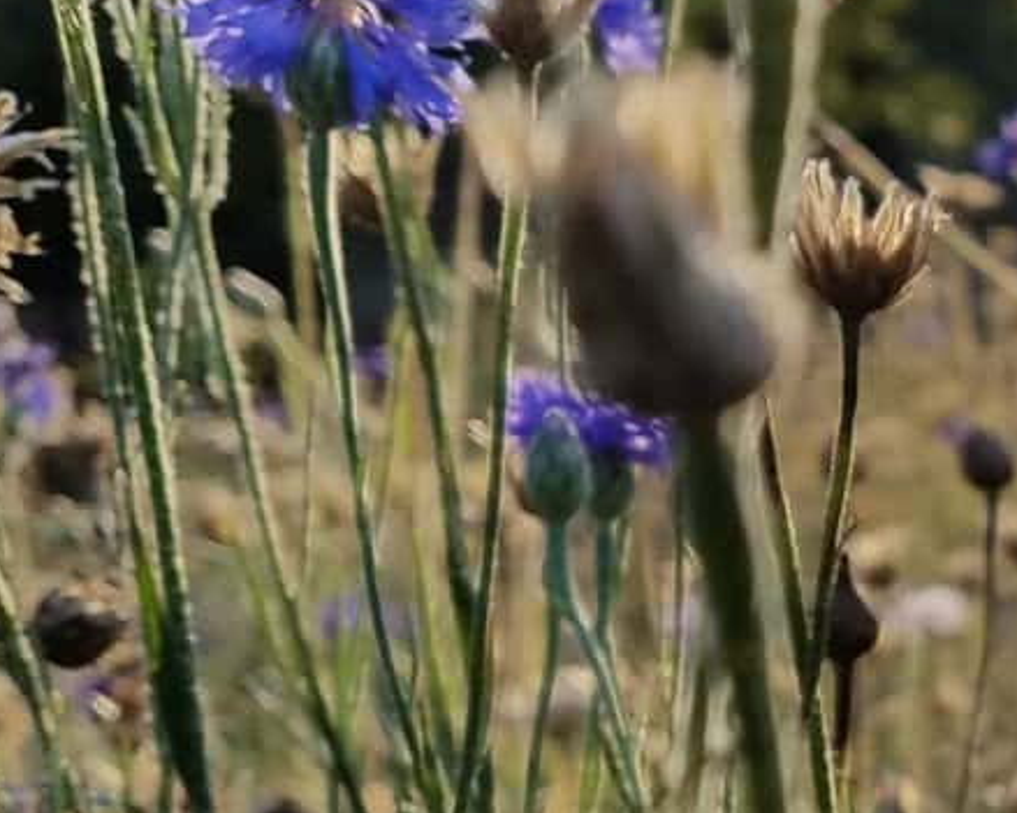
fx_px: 3340
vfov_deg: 13.6
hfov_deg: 15.3
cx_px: 1728
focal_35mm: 111
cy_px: 899
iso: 50
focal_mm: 4.2
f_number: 1.7
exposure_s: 1/2520
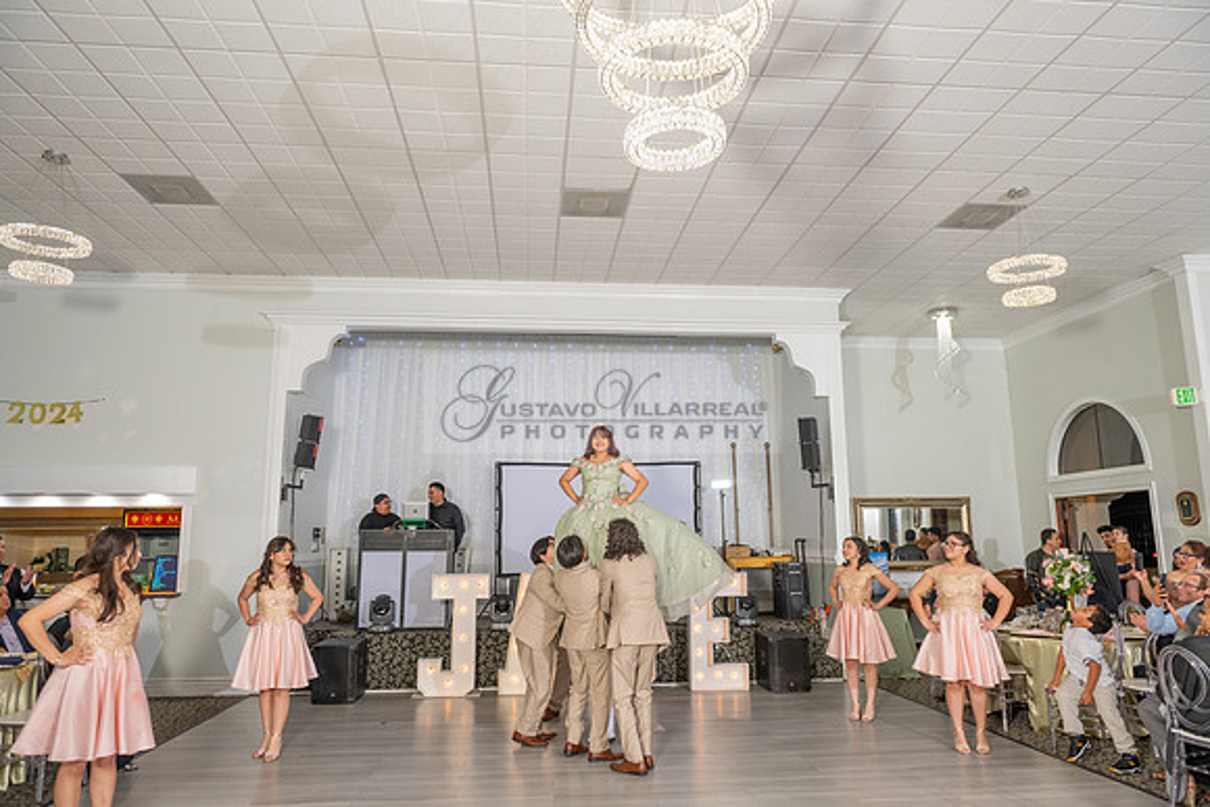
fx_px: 807
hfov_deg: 73.7
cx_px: 605
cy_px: 404
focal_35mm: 24
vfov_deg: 53.2
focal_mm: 24
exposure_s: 1/160
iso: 500
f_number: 3.5
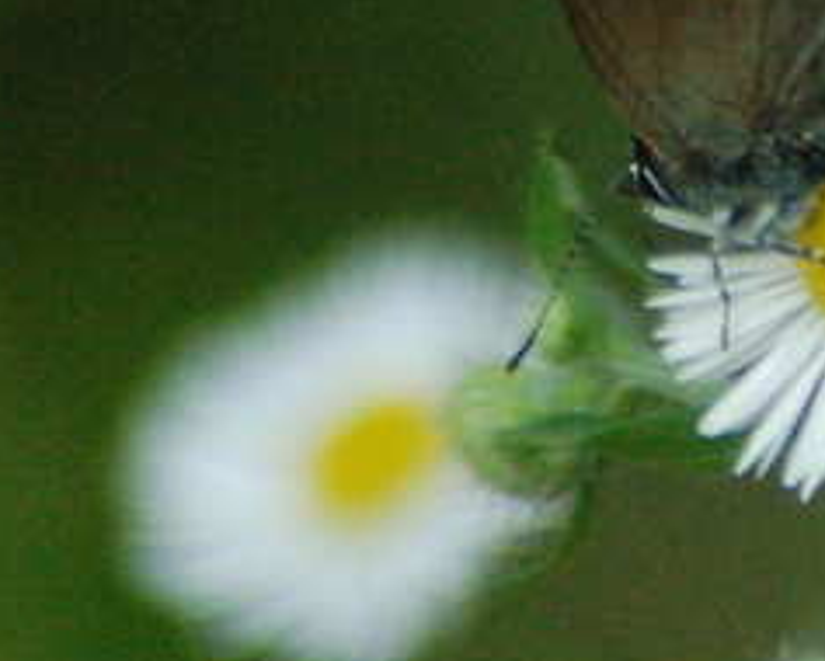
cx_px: 745
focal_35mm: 1711
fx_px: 41812
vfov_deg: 0.9
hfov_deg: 1.1
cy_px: -150
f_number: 5.6
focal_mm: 300
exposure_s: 1/1600
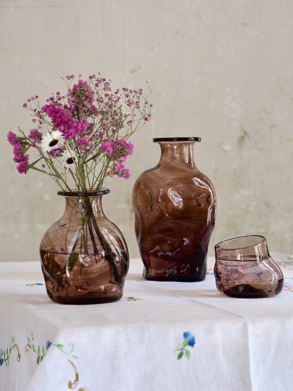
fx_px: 1083
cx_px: 146
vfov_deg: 20.4
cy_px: 196
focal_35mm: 96
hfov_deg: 15.4
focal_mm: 48
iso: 200
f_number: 3.9
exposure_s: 1/200
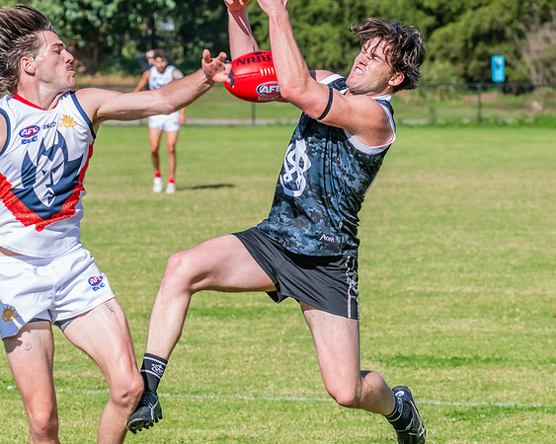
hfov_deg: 7.2
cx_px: 334
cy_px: 222
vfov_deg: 5.7
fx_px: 4446
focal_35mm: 270
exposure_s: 1/1600
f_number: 13
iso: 1600
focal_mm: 240
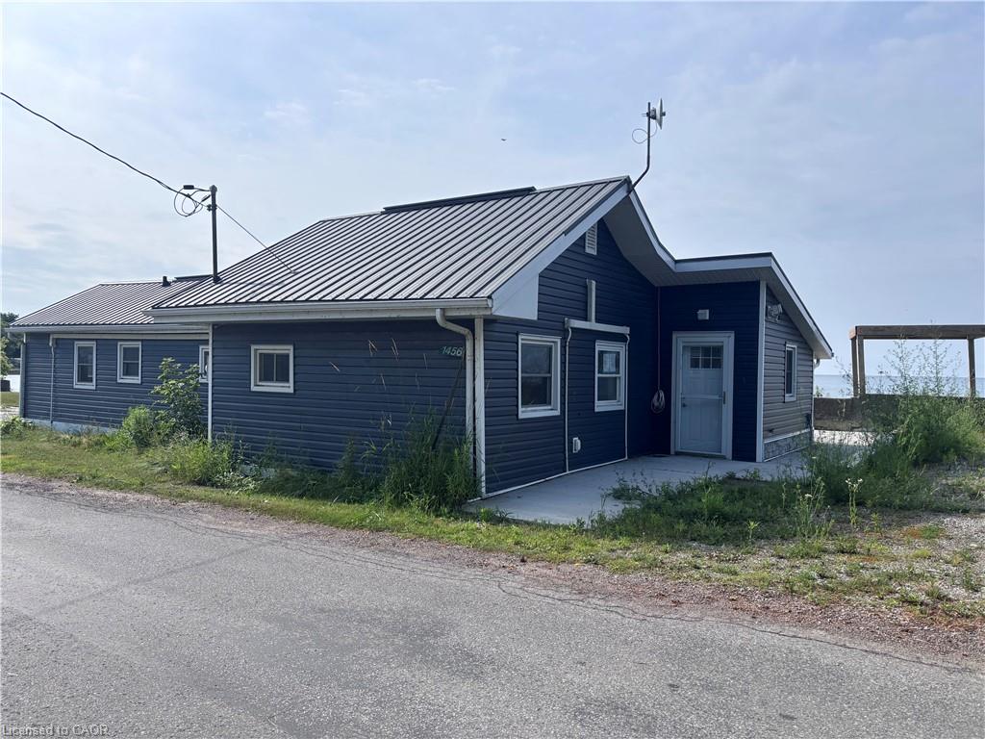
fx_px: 740
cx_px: 492
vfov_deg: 53.1
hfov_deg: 67.3
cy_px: 370
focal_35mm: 26
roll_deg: -0.6
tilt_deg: -1.2
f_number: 1.6
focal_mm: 5.96
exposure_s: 1/4630
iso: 50
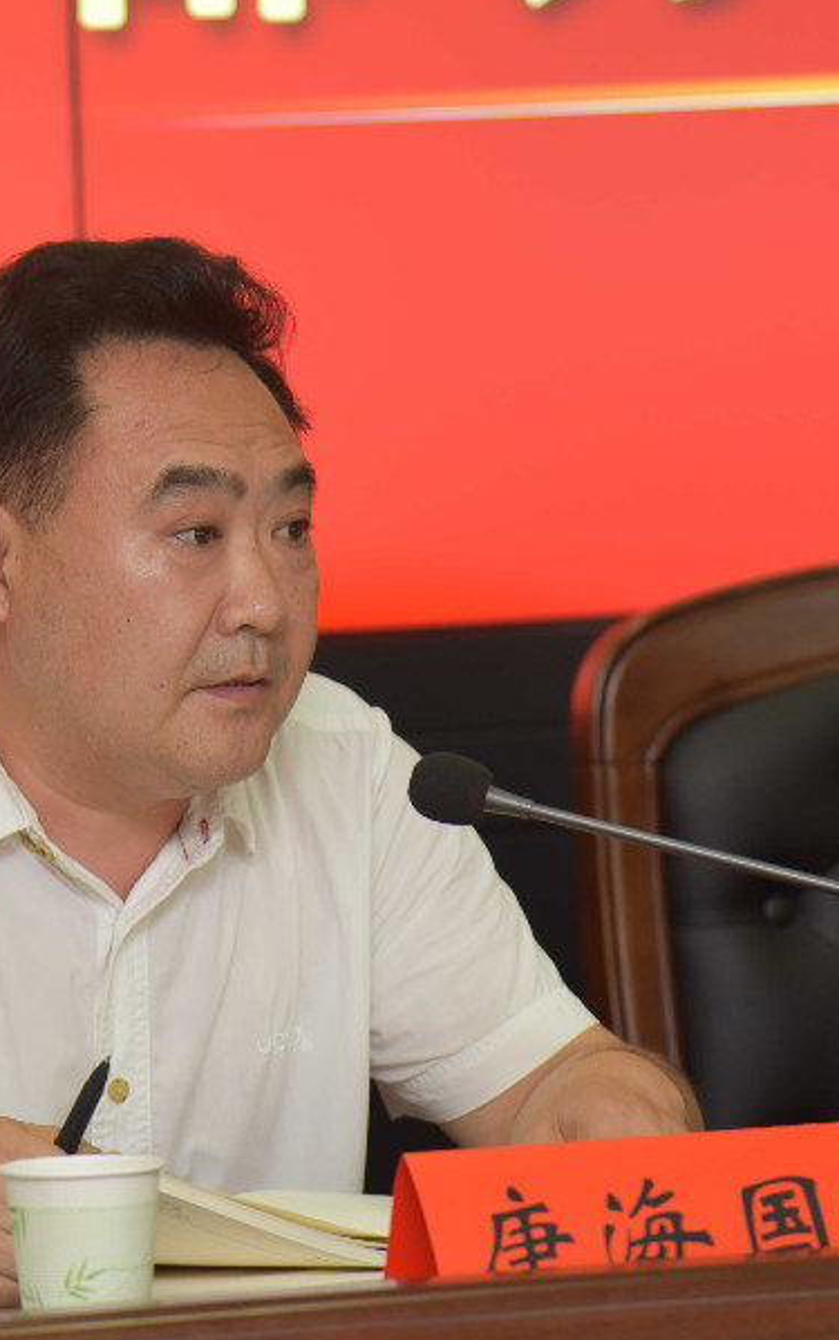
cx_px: 85
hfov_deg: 6.3
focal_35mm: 209
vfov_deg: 10.0
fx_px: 7637
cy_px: 724
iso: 800
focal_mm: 120
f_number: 4.5
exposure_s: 1/80
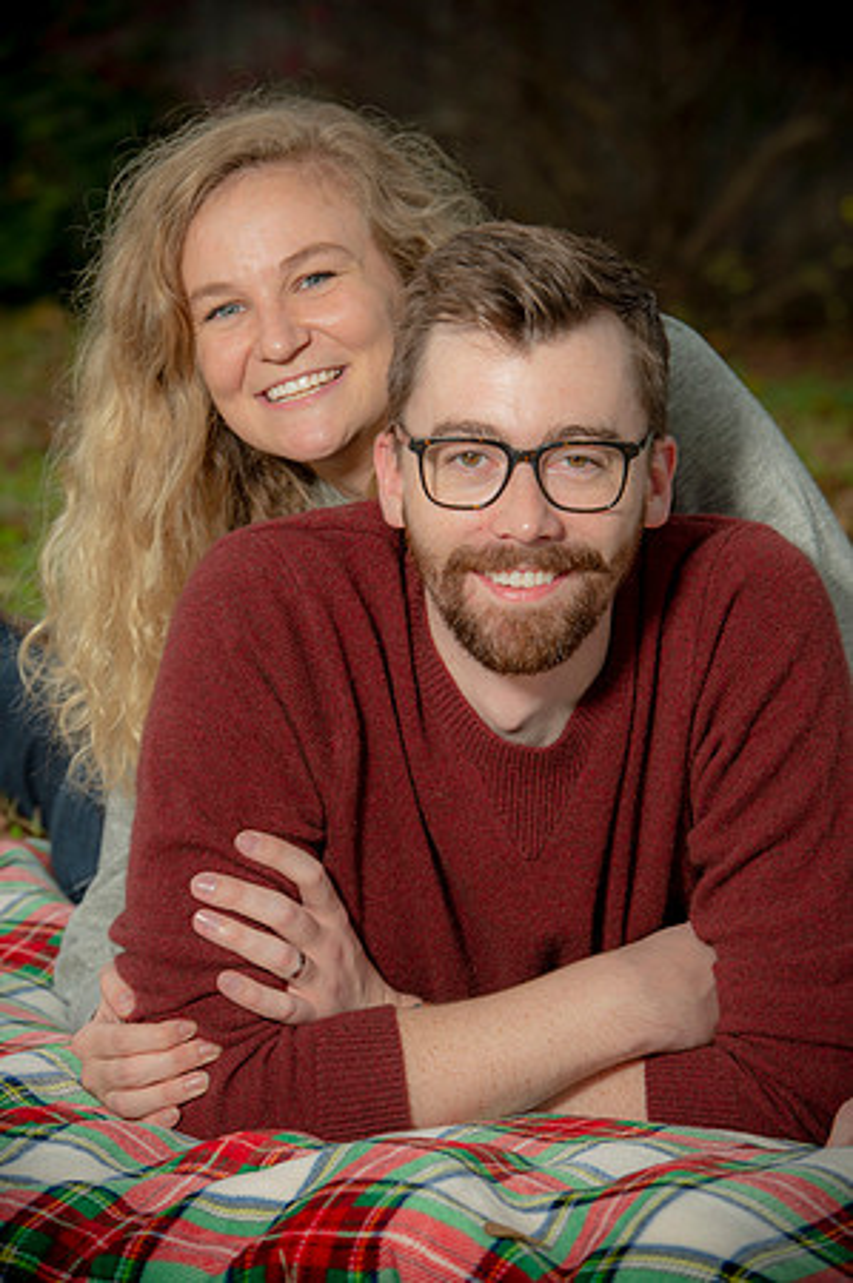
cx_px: 426
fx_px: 4987
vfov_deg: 14.7
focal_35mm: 140
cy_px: 642
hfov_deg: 9.8
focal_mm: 140
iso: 160
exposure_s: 1/200
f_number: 6.3
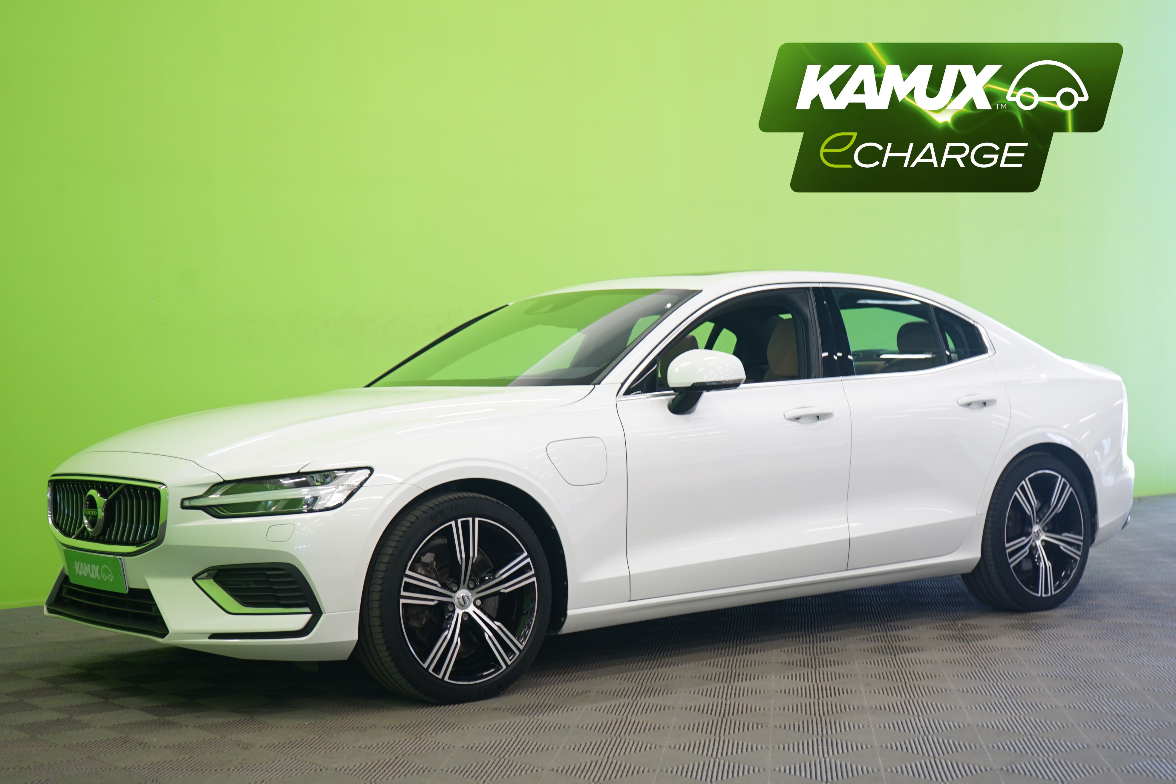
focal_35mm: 52
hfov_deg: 38.2
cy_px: 392
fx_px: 1699
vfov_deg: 26.0
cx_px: 588
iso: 400
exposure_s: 1/8
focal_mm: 52
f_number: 5
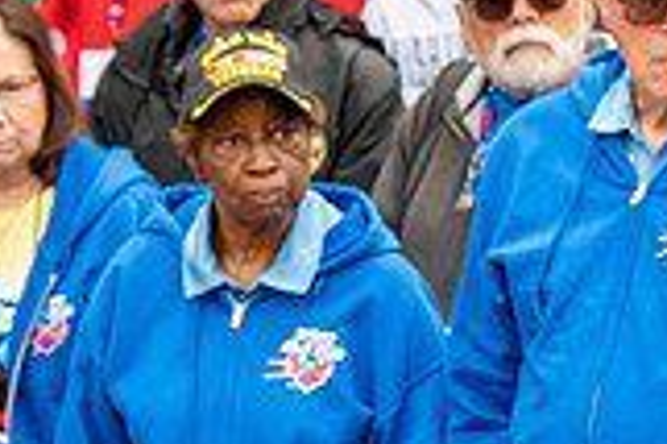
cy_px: 349
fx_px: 6515
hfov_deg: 5.9
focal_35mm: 352
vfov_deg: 3.9
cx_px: 497
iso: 500
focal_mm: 98
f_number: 6.3
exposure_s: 1/100
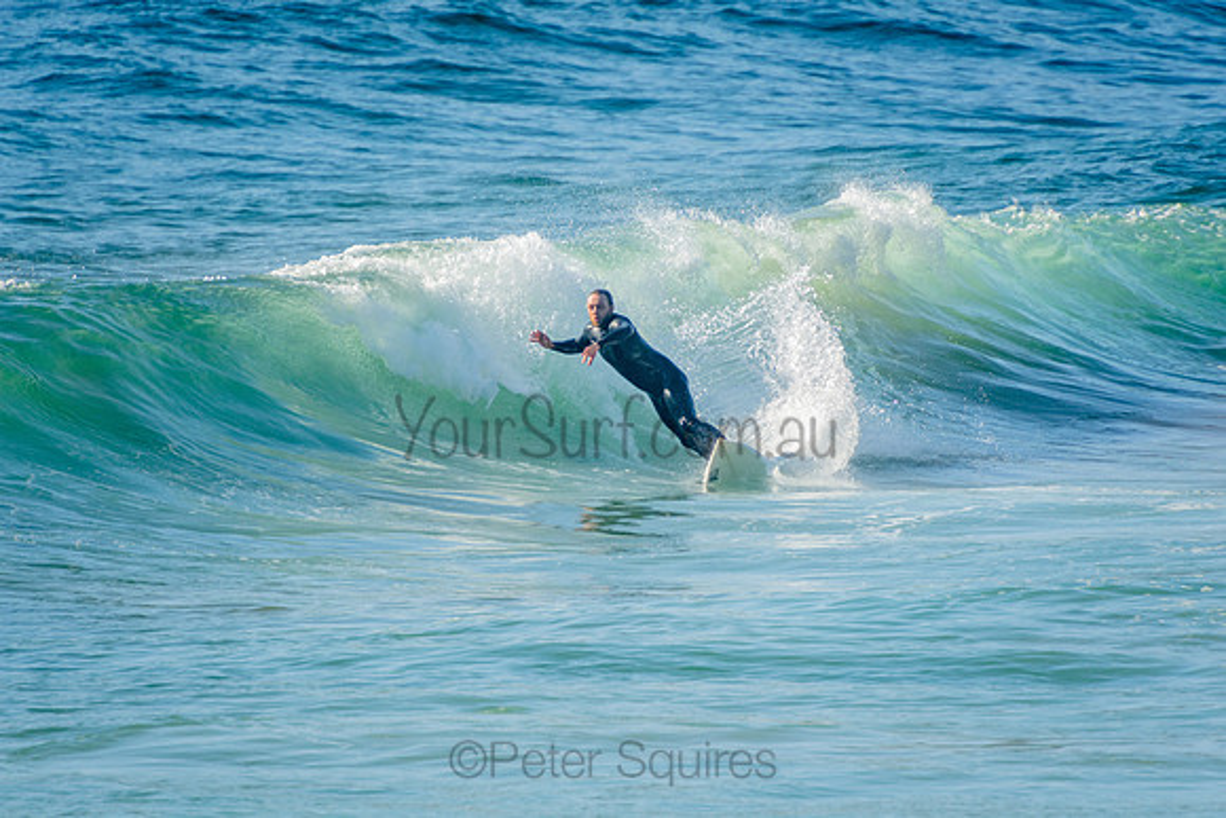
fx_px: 20437
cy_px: 409
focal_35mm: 600
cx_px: 613
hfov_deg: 3.4
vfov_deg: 2.3
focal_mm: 400
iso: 280
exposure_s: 1/1250
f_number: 5.6
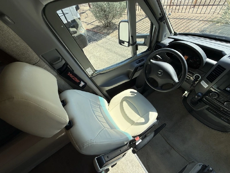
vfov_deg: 85.7
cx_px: 115
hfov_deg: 102.1
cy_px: 86
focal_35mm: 14
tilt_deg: -51.9
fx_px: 93
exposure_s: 1/644
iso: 50
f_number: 2.2
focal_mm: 2.22
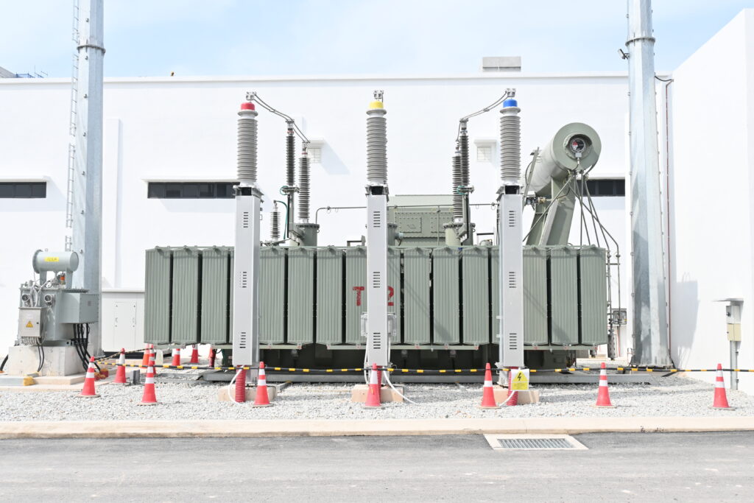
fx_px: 707
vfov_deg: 39.2
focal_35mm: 34
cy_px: 252
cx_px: 377
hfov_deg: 56.1
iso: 200
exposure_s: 1/500
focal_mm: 22.5
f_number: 7.1
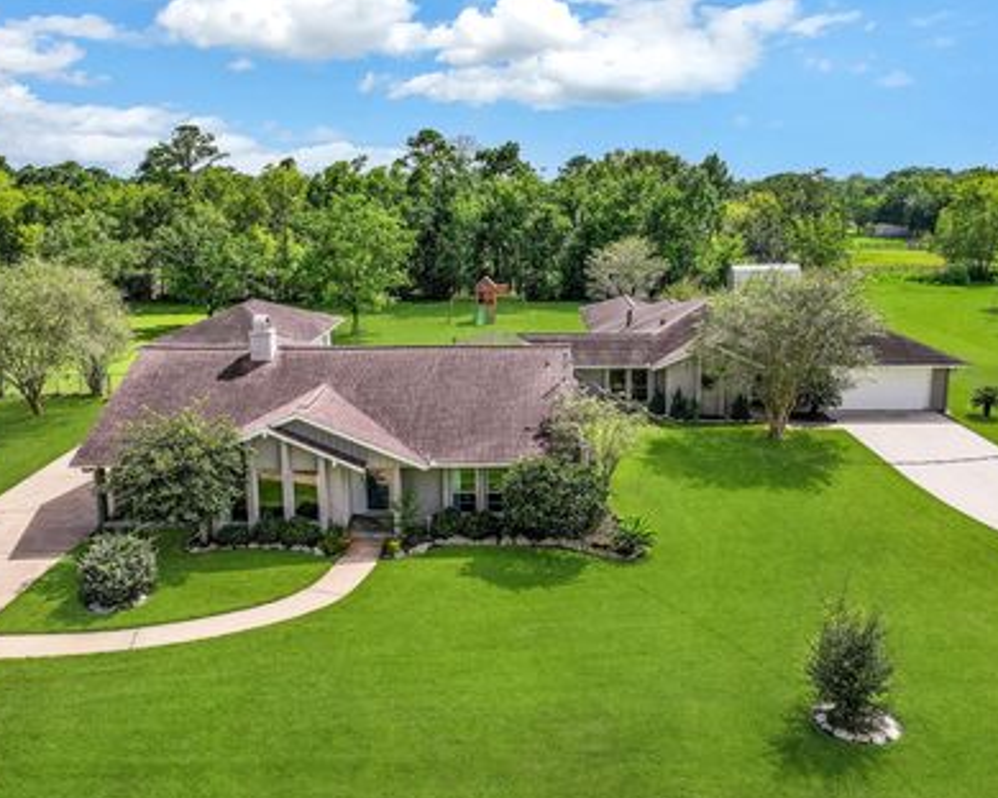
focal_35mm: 30
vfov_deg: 48.4
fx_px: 886
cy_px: 354
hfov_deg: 58.7
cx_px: 522
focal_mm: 12.29
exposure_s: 1/100
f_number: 4
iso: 100
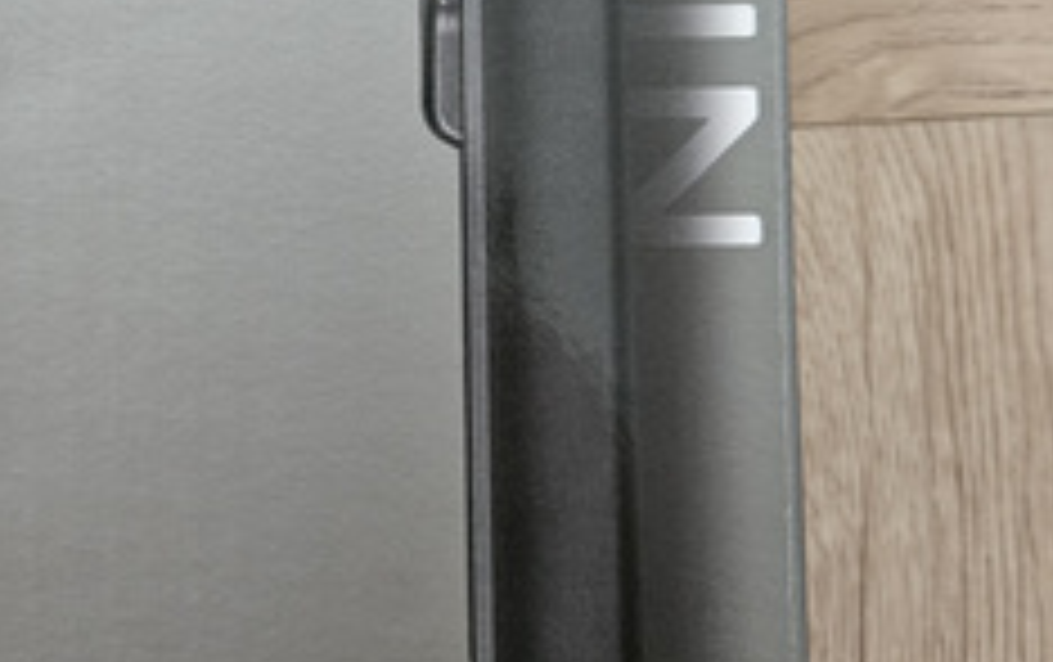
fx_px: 1494
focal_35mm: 52
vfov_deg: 24.2
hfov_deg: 38.2
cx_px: 322
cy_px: 50
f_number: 1.8
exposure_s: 1/100
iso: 800
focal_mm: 5.4
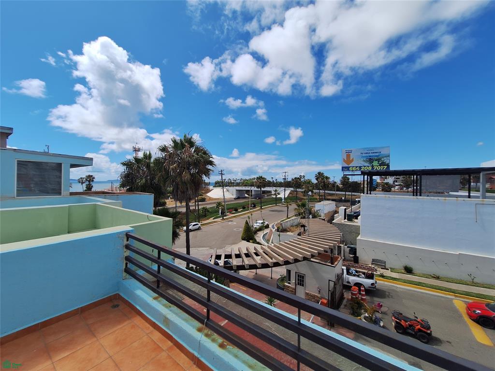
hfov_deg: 106.2
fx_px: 186
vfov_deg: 89.9
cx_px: 248
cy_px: 186
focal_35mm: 13
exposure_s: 1/2809
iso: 40
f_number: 2.2
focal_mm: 1.74
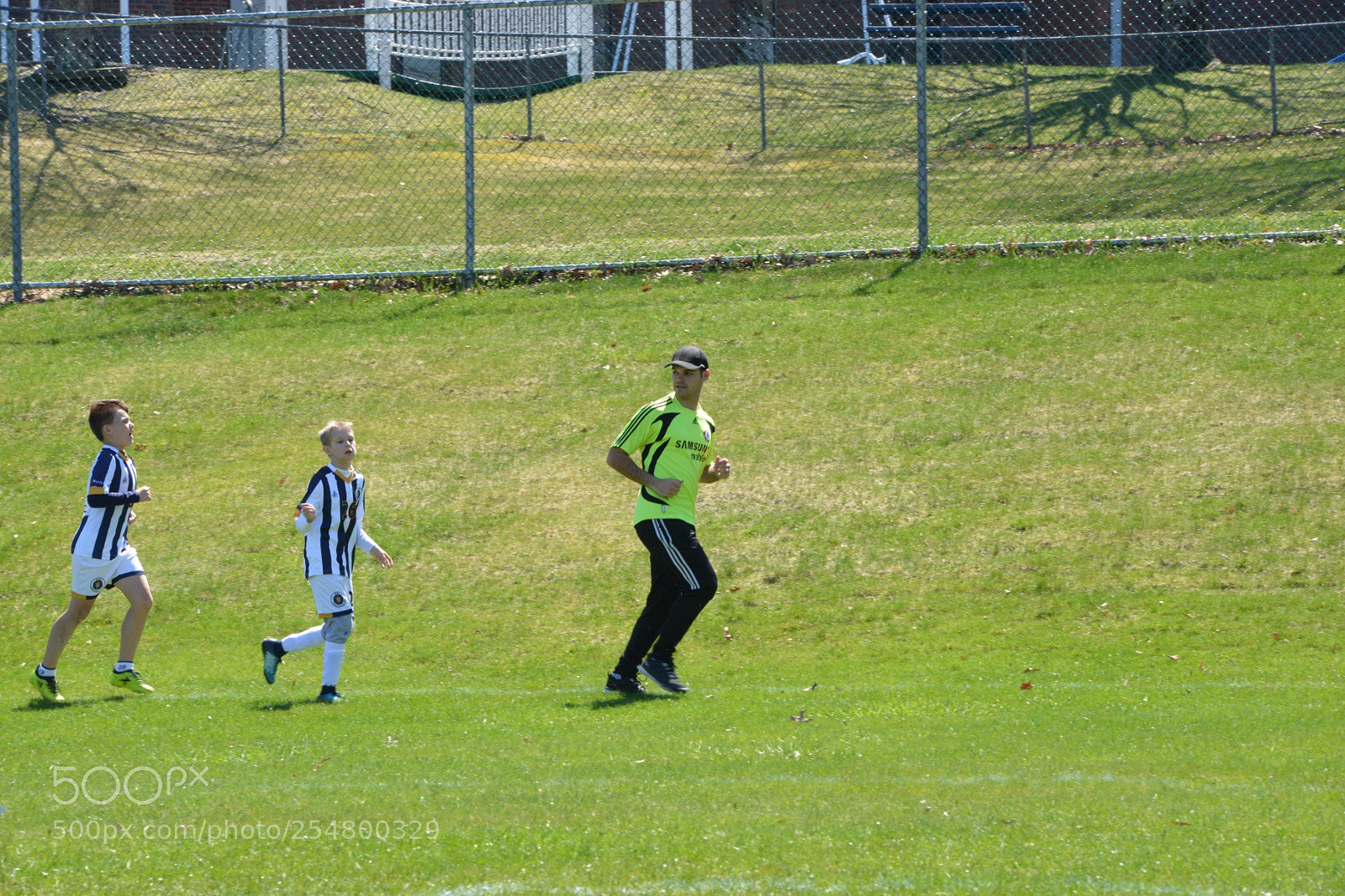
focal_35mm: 200
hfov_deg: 10.3
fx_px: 7472
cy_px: 448
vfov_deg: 6.9
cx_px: 672
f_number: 20
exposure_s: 1/160
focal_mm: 200
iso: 1000
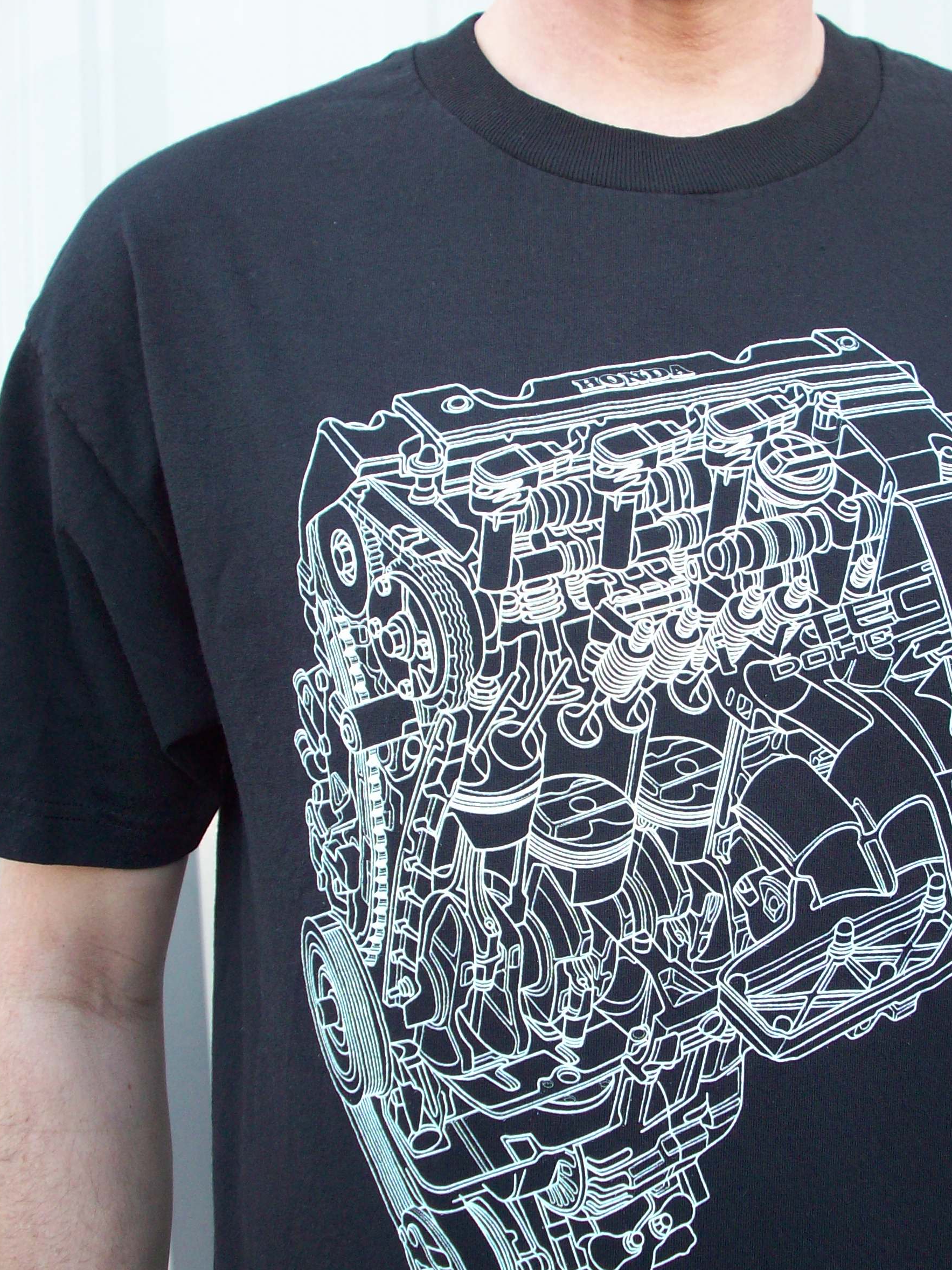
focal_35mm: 48
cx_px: 610
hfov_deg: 30.1
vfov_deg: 39.6
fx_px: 1760
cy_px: 664
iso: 83
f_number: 2.8
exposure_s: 1/64
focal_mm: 6.2
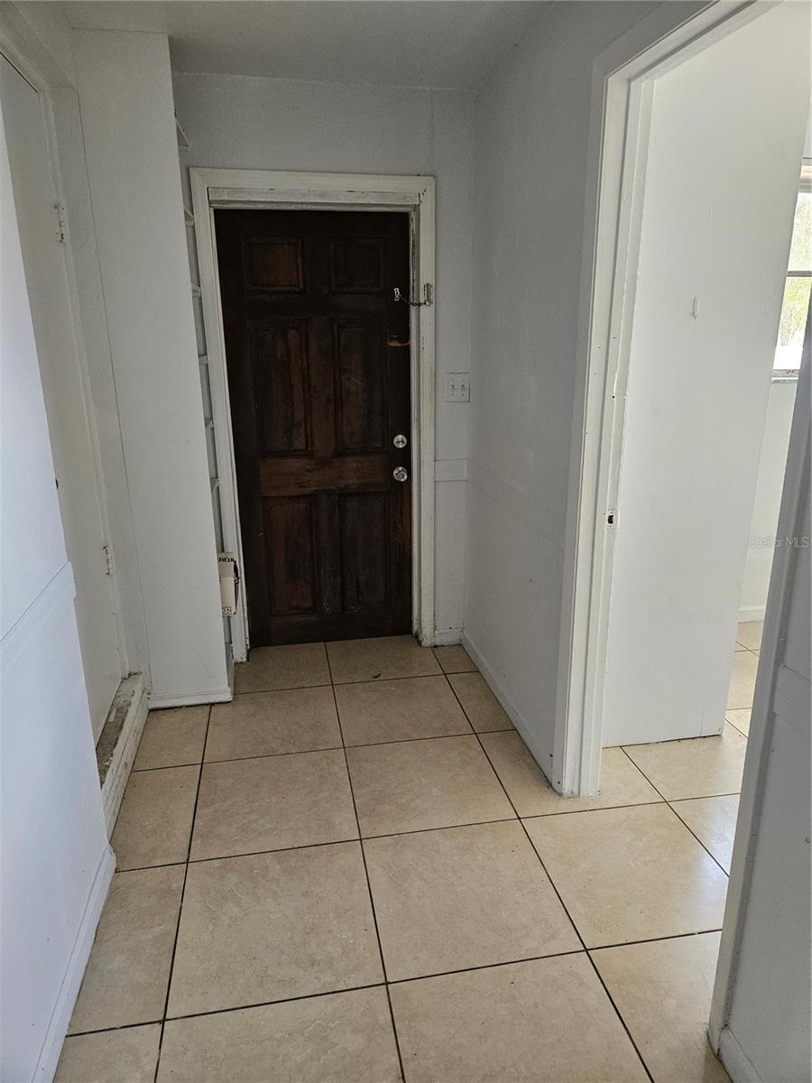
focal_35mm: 23
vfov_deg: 73.9
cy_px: 542
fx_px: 719
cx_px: 406
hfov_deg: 58.9
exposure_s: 1/120
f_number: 1.8
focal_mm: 5.4
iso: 320
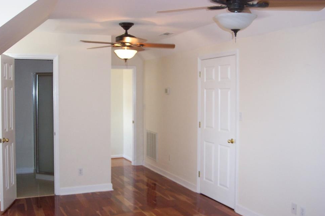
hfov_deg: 48.5
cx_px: 156
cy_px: 108
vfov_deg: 33.4
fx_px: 361
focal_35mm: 40
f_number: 2.8
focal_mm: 8
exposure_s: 1/45
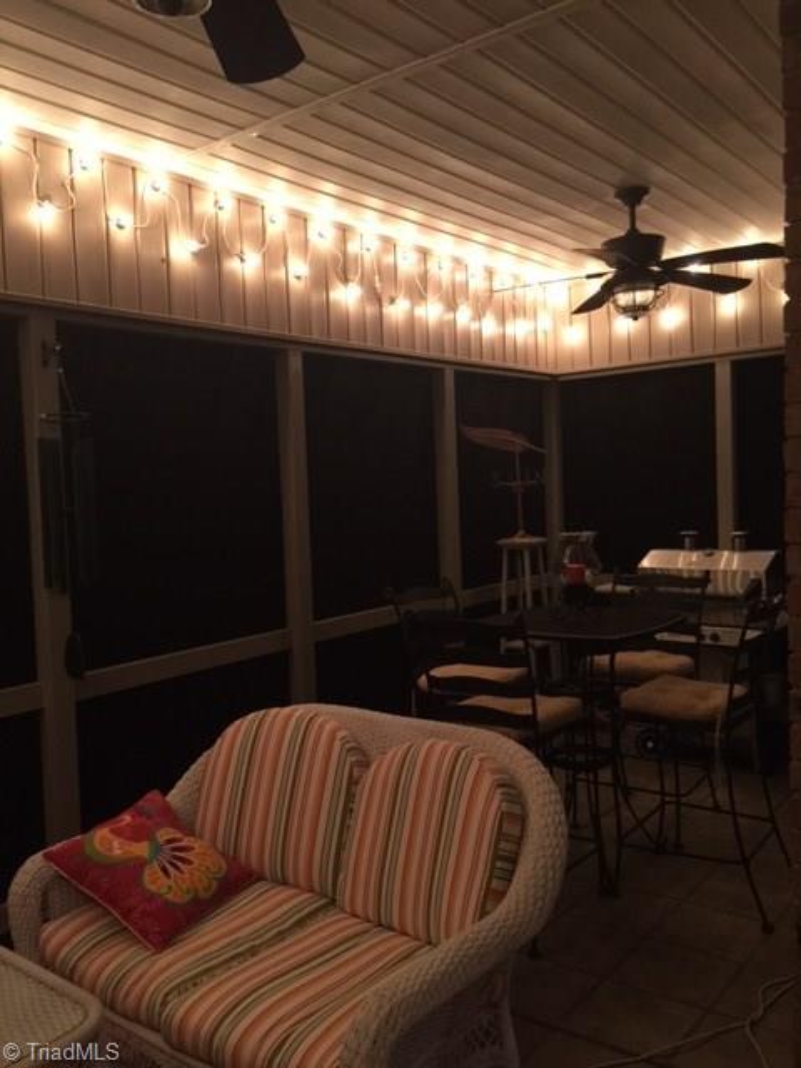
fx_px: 895
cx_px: 400
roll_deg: +1.8
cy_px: 534
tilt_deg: -2.1
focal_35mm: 29
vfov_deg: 61.7
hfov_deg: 48.2
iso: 100
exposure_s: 1/8
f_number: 2.2
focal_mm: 4.15
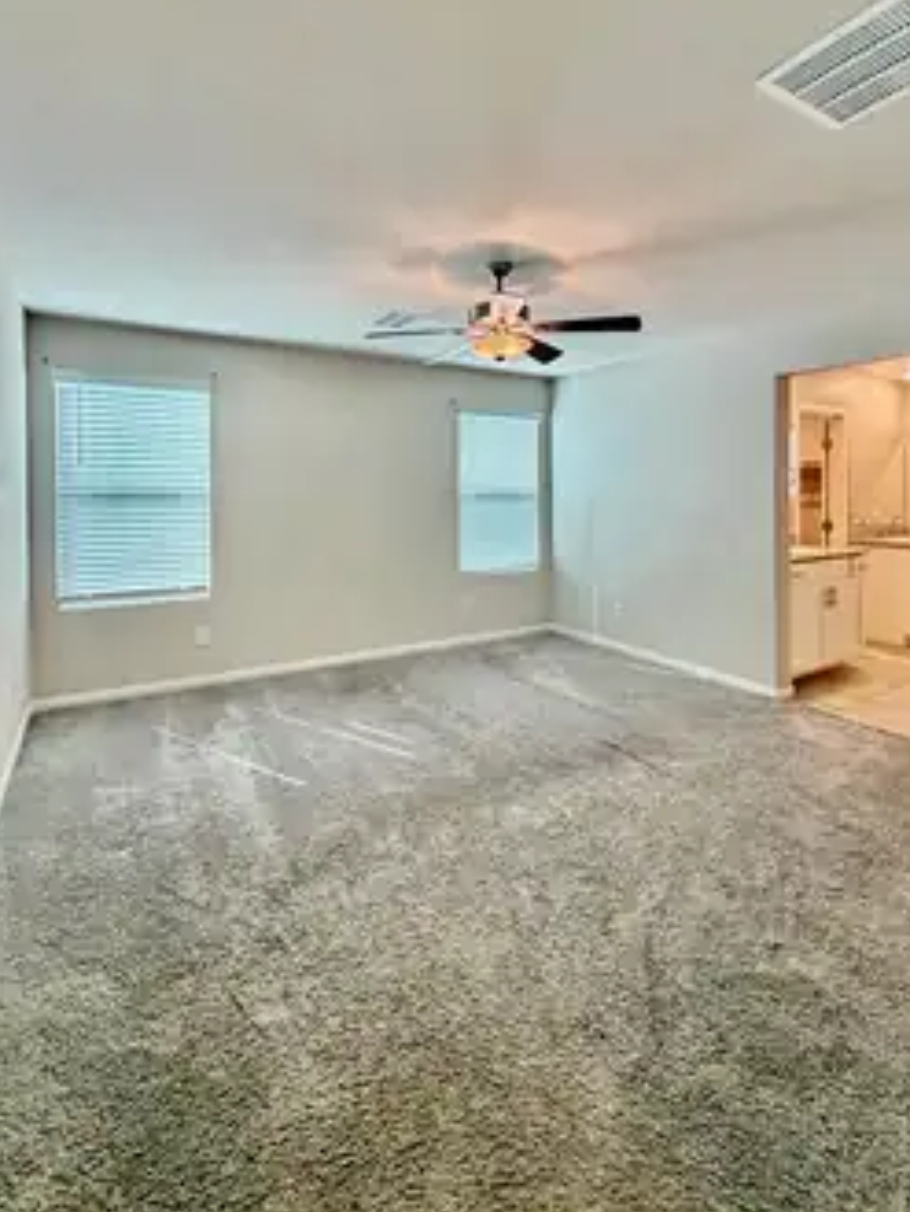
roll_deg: +1.0
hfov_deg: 74.8
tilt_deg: +0.7
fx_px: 595
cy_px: 497
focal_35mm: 17
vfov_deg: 90.1
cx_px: 453
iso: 200
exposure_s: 1/60
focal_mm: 2.22
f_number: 2.2
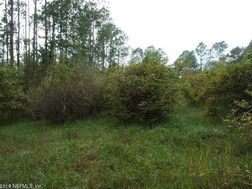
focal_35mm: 25
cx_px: 125
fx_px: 182
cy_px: 96
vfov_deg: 54.9
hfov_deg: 69.4
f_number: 3.3
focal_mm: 4.3
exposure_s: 1/280
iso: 80
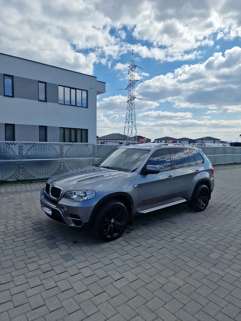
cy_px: 160
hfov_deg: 58.9
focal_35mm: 23
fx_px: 214
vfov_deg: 73.9
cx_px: 120
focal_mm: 6.4
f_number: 1.8
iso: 50
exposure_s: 1/1667
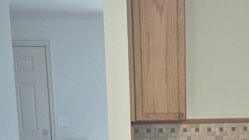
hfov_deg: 18.6
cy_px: 312
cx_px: 192
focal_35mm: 114
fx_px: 753
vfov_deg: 9.6
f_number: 1.8
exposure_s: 1/120
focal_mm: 5.4
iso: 320
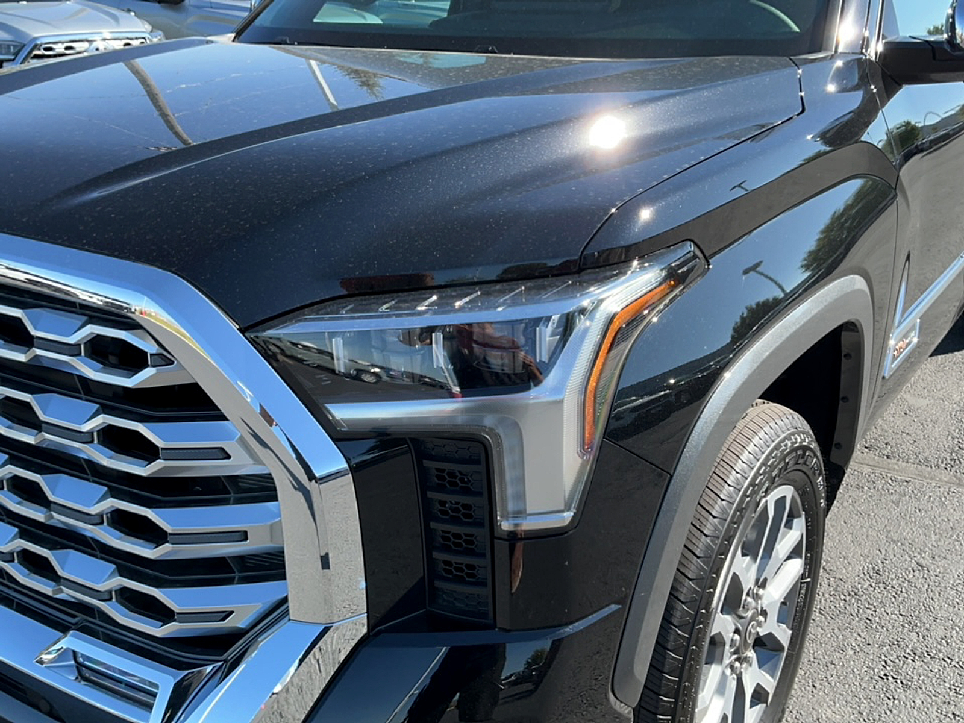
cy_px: 362
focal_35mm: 30
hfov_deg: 60.0
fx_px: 835
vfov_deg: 46.8
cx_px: 482
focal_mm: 3
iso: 25
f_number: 1.8
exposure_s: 1/551
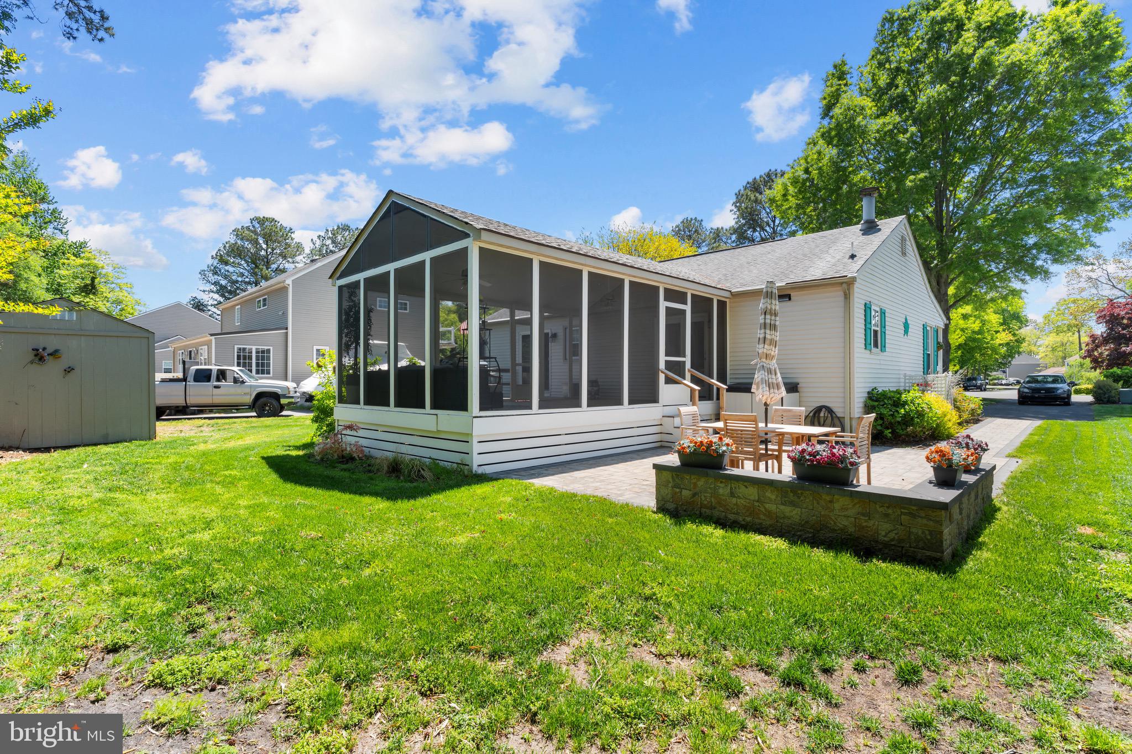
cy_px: 377
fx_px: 542
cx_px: 566
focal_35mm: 17
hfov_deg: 92.4
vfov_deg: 69.6
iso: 200
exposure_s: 1/400
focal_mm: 11.5
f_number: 7.1
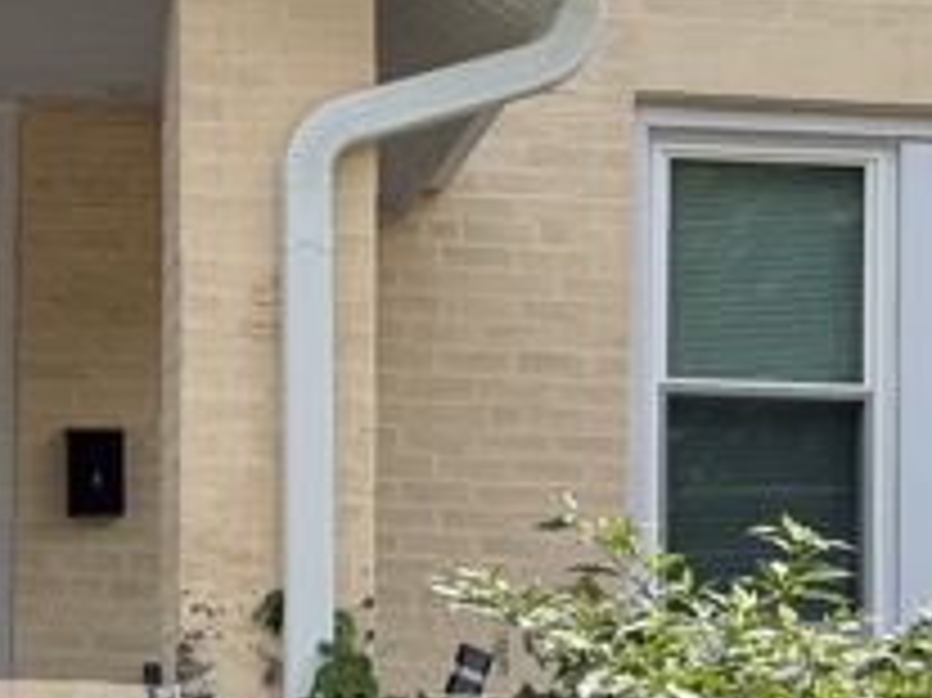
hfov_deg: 14.1
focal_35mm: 139
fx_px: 3740
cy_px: 707
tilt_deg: +4.9
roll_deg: -0.5
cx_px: 180
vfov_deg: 10.6
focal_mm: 6.76
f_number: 1.78
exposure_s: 1/2445
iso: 100
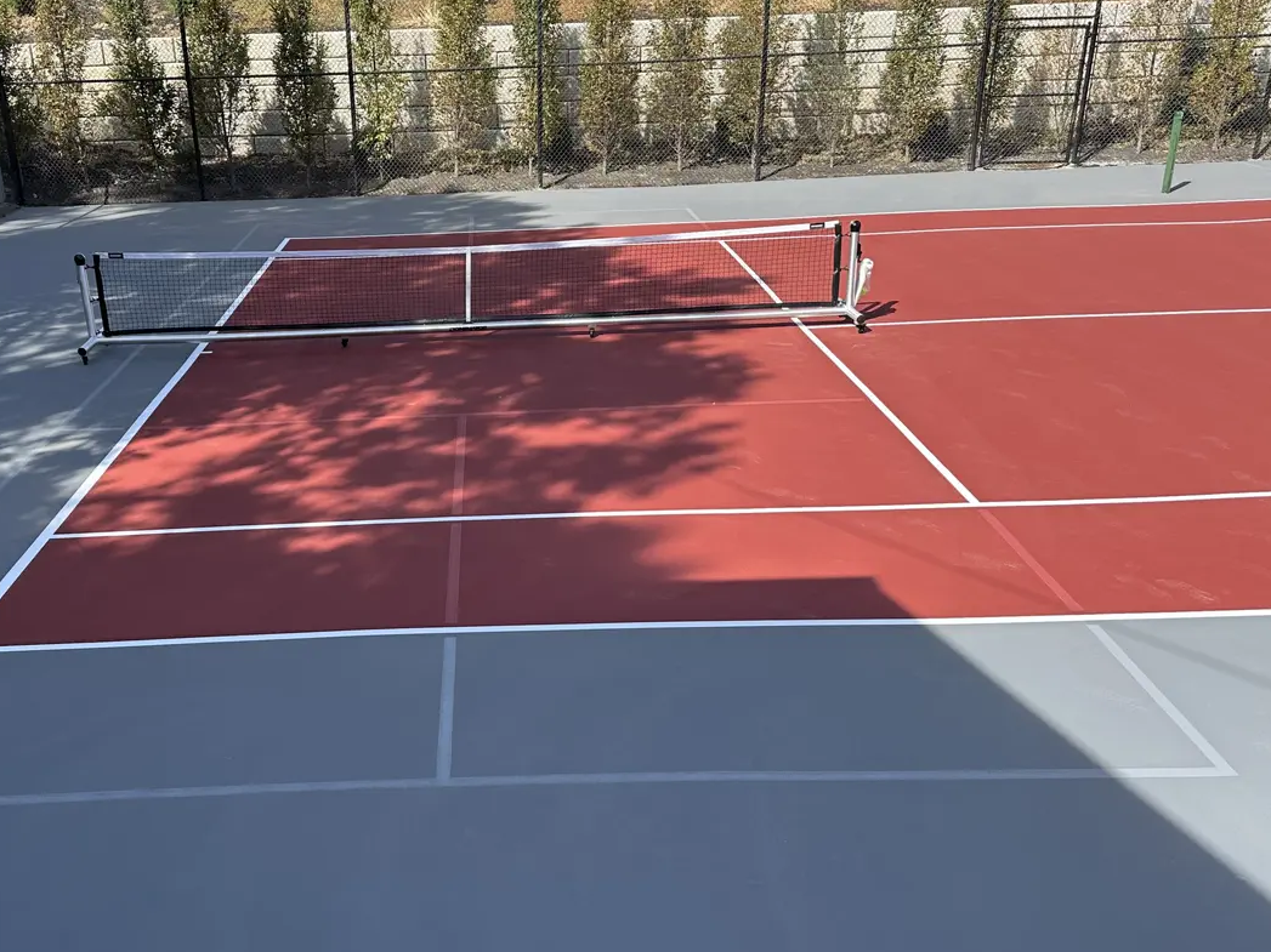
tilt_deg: -23.0
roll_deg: +2.1
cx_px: 477
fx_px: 1212
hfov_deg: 54.7
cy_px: 479
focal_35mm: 33
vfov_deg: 42.9
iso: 80
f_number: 1.78
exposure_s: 1/1412
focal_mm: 6.86
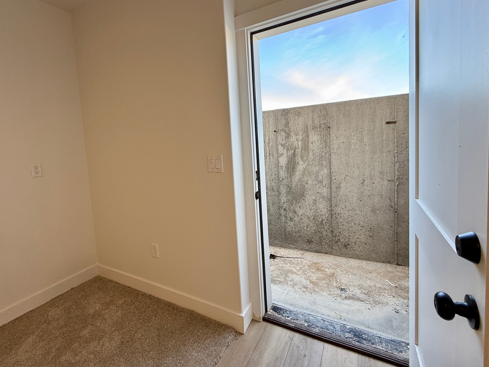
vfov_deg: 74.4
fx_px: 240
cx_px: 227
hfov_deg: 90.9
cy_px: 161
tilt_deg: -4.1
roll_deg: +4.1
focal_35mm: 17
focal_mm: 2.22
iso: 64
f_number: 2.2
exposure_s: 1/120
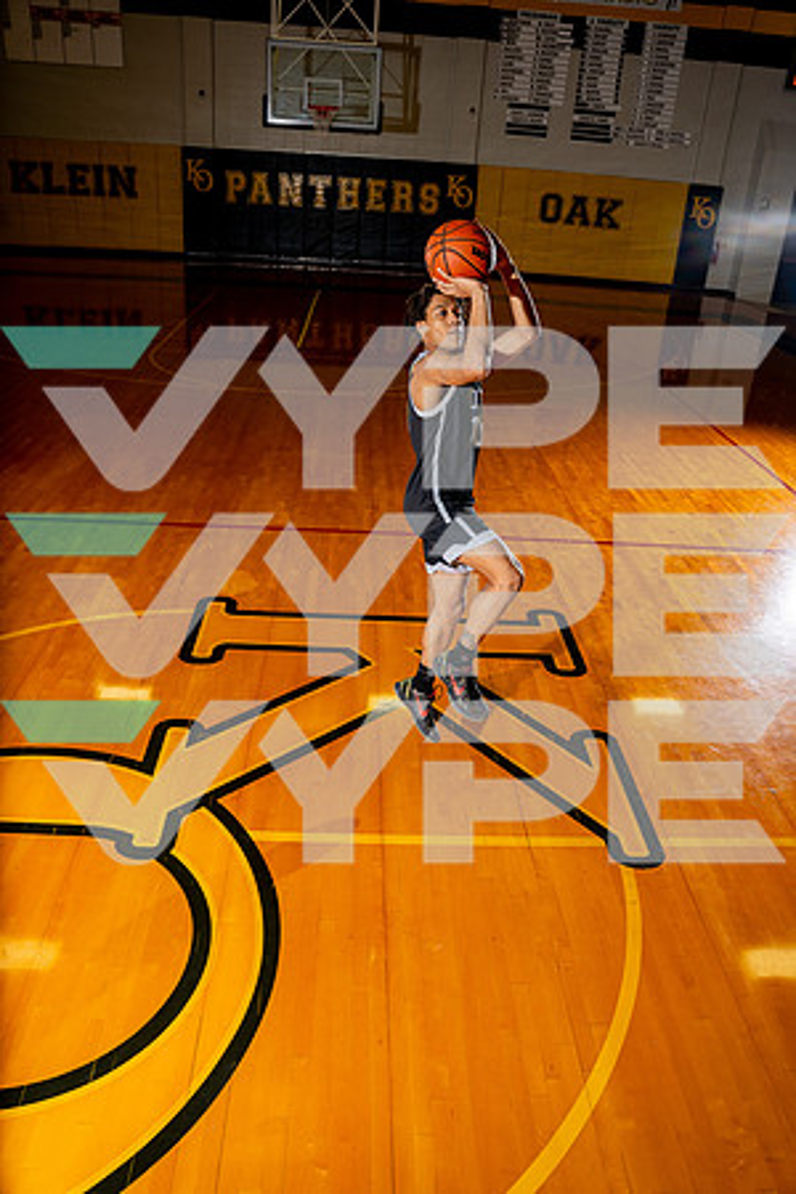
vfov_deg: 67.4
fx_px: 895
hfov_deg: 47.9
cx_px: 398
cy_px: 597
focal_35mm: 27
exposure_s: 1/200
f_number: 4
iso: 100
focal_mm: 27
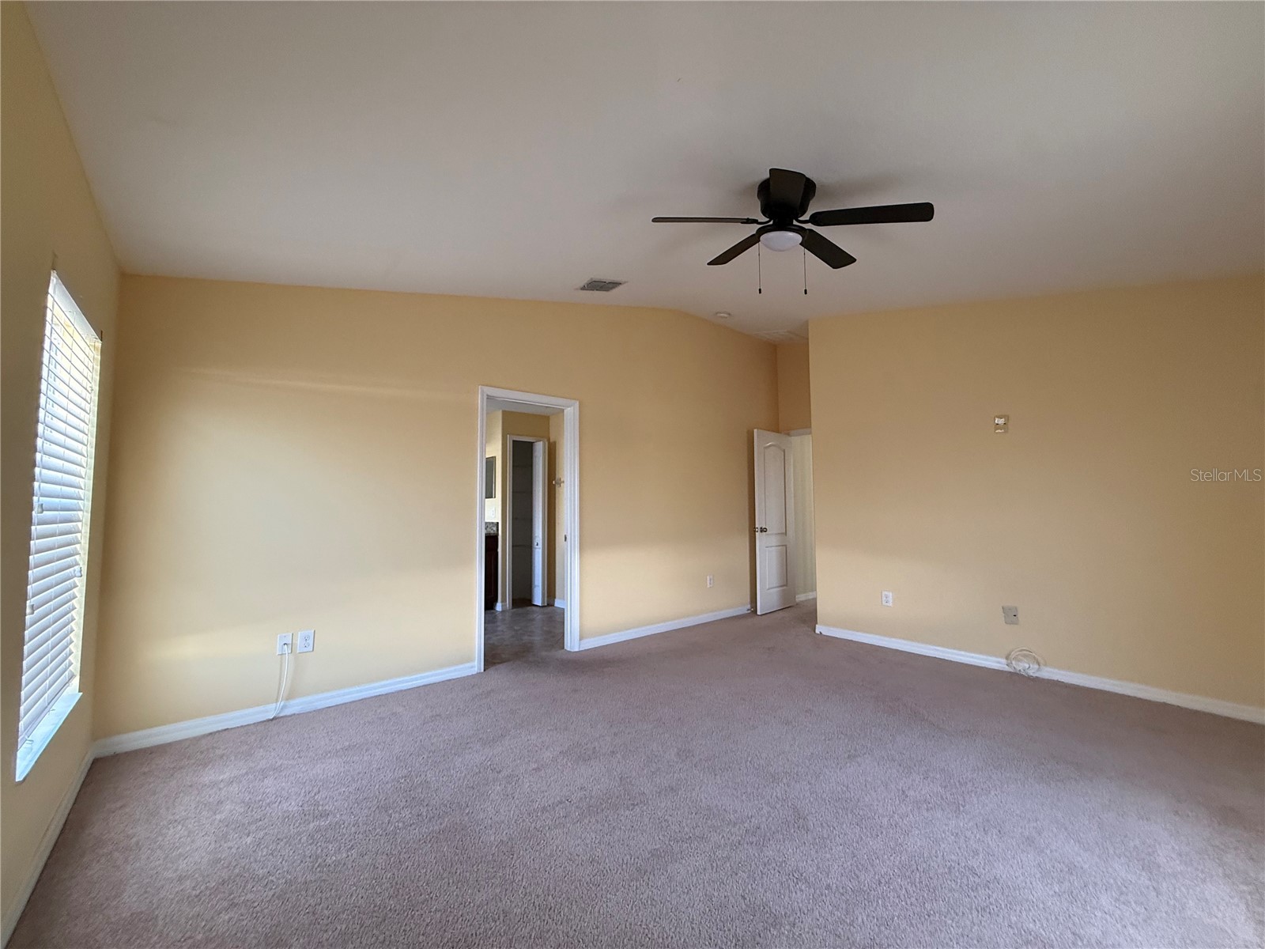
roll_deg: +0.2
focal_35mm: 14
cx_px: 632
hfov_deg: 102.1
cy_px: 474
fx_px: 512
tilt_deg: +4.2
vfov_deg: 85.7
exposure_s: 1/74
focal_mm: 2.22
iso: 320
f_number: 2.2
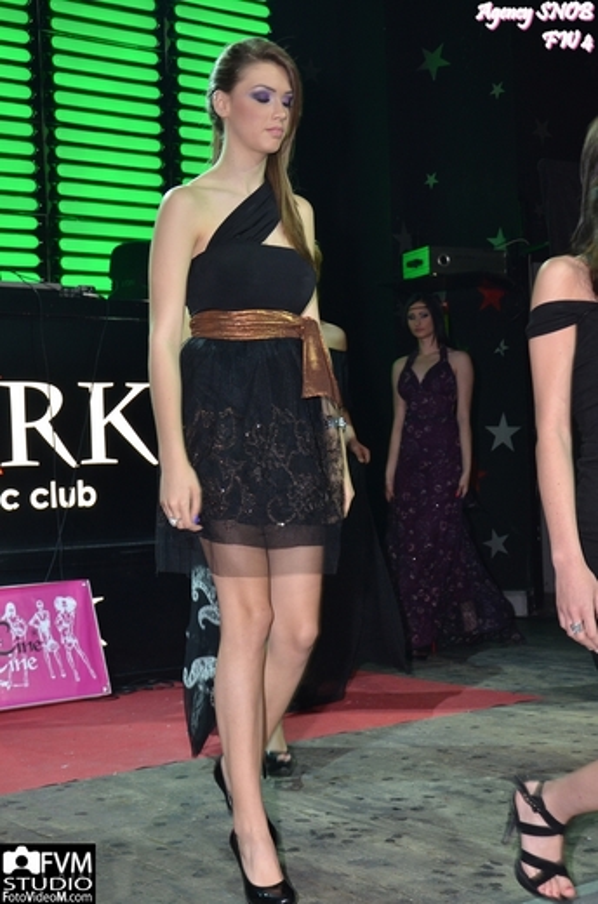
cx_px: 299
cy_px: 452
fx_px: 1315
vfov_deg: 37.9
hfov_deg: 25.6
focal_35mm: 52
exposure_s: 1/60
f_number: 6.3
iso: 640
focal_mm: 35
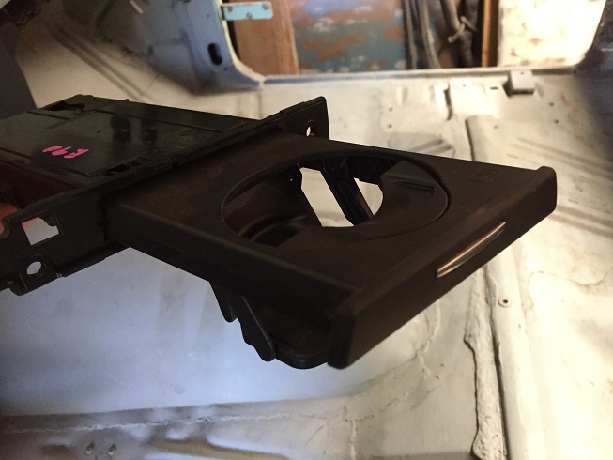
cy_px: 230
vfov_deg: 48.2
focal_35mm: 29
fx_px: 514
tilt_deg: -45.7
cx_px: 306
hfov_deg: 61.7
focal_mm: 4.15
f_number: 2.2
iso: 250
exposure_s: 1/17
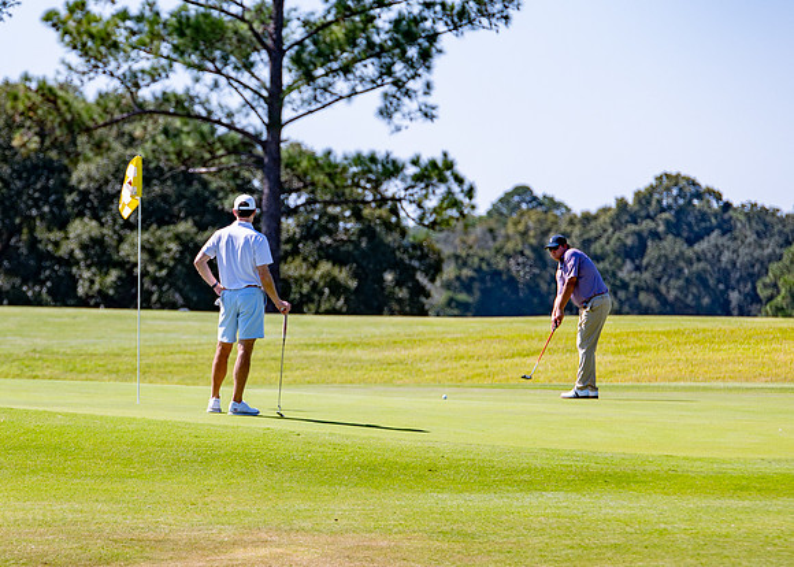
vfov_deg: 4.8
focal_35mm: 300
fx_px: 6769
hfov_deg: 6.7
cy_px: 307
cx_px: 273
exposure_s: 1/1000
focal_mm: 165
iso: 100
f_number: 4
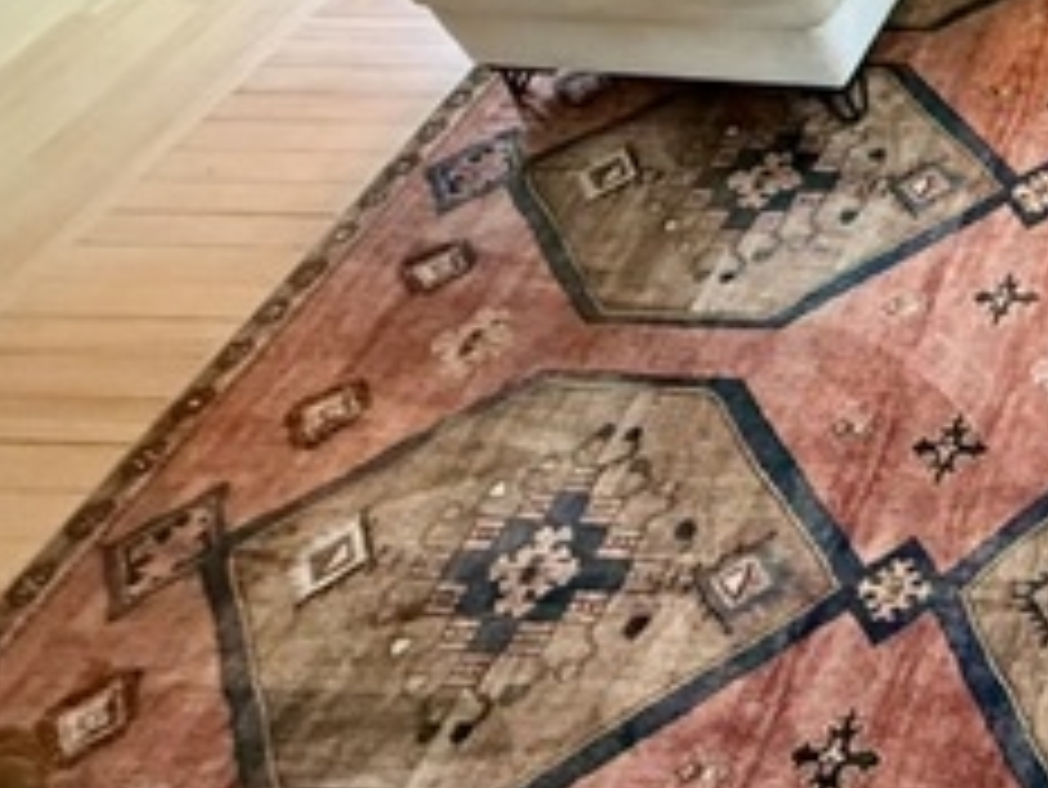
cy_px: -162
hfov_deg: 31.6
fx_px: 1212
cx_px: 1455
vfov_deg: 30.5
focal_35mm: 40
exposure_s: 1/60
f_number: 2.2
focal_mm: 2.22
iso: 500
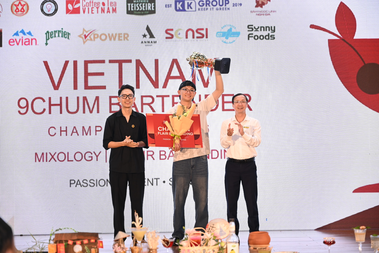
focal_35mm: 70
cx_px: 190
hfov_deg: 28.8
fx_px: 737
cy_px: 126
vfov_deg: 19.5
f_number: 4
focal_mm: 70
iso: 640
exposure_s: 1/200
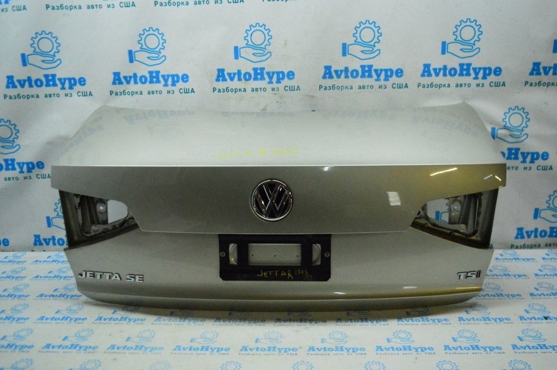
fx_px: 487
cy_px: 185
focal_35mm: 32
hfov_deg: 59.5
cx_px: 278
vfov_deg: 41.6
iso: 6400
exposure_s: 1/1000
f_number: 4
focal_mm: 21
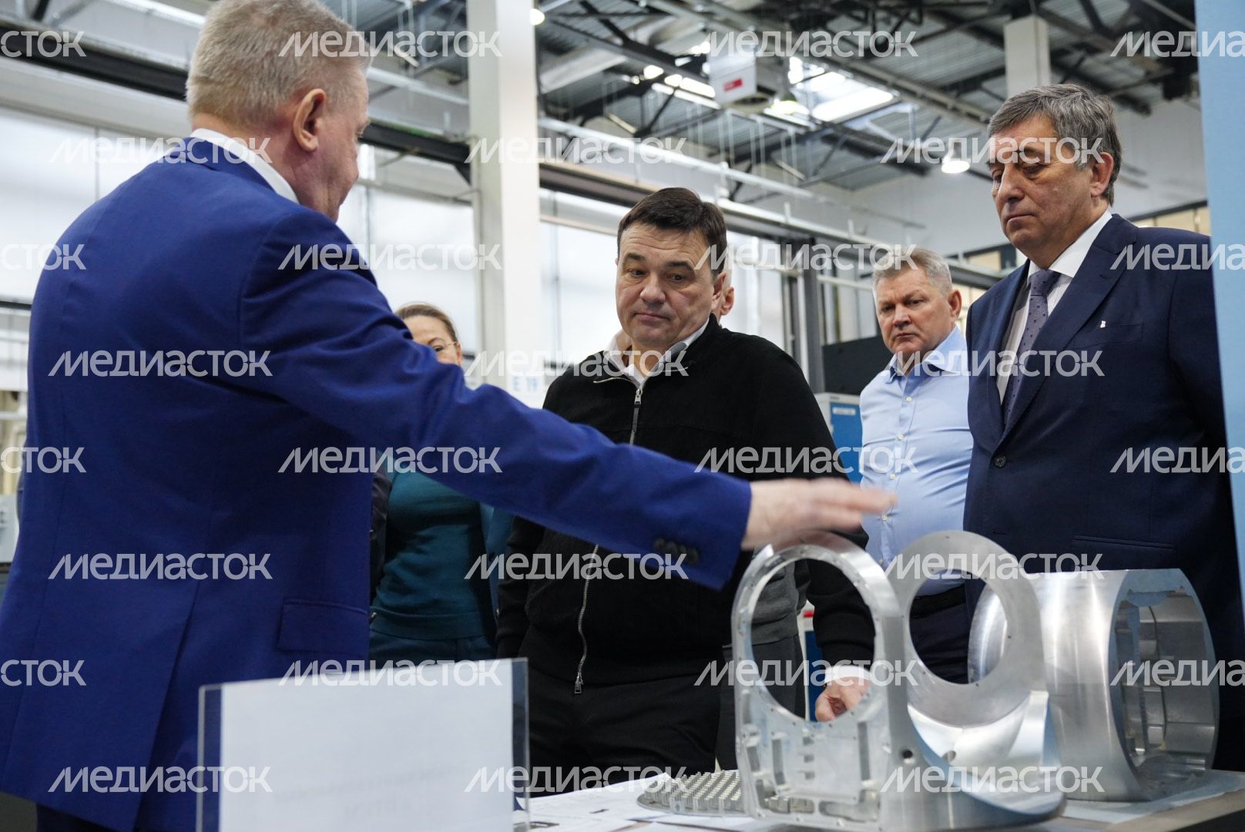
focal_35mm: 41
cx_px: 622
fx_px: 1419
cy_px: 416
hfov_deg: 47.4
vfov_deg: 32.7
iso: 3200
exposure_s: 1/125
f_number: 4
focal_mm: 41
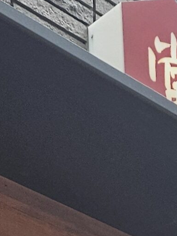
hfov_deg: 8.0
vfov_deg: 8.9
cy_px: 712
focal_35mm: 180
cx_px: 305
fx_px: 1228
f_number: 1.8
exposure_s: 1/296
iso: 25
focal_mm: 5.4
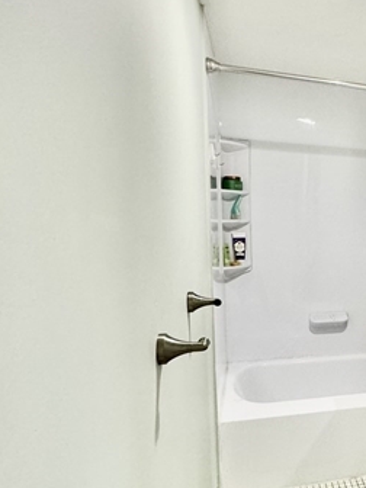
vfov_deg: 56.6
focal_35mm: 32
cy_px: 282
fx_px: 451
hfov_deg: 36.7
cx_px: 410
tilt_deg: -9.3
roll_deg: -1.9
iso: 250
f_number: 2.2
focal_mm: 2.22
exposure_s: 1/60
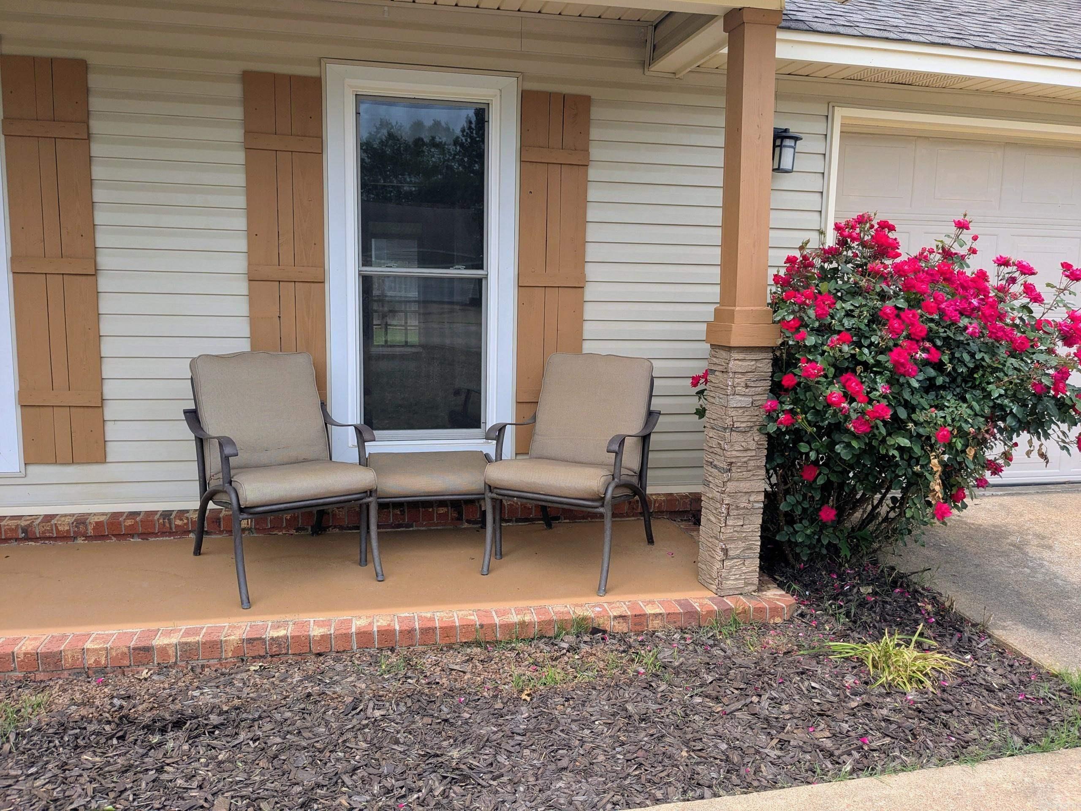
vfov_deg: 51.4
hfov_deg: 65.3
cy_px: 406
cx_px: 540
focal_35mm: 27
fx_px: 843
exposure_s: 1/1299
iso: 45
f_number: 1.73
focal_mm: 4.38
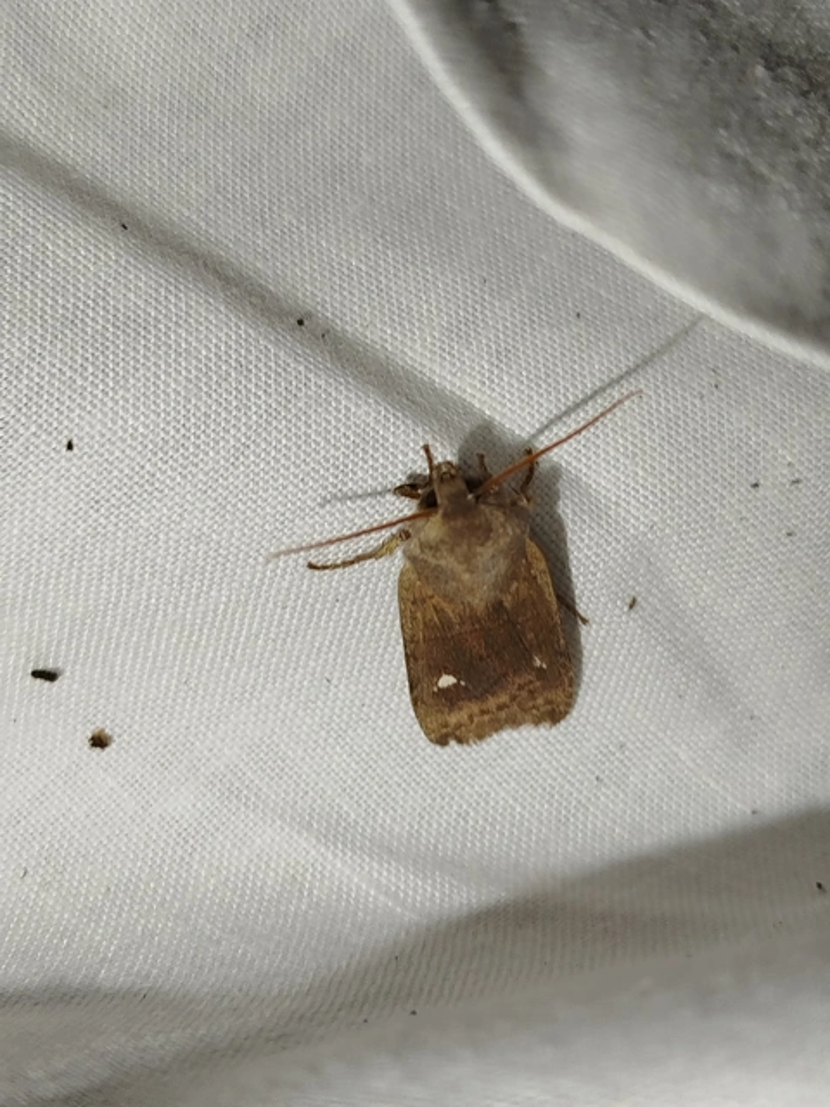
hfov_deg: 25.7
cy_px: 554
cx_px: 415
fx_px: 1822
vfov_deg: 33.8
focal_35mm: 57
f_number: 1.7
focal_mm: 5.31
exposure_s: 1/50
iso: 64
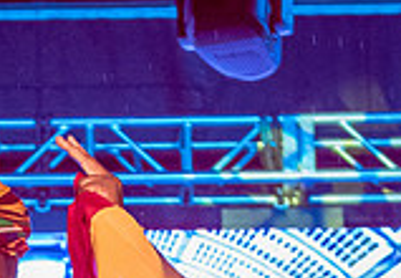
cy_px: 582
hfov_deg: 8.7
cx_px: -45
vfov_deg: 5.9
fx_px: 2626
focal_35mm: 233
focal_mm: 48
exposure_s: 1/400
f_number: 3.2
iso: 5000
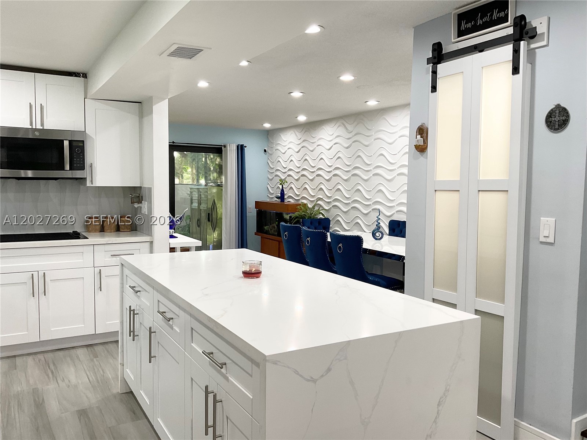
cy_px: 220
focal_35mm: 29
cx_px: 294
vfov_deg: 48.2
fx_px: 492
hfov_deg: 61.7
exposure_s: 1/60
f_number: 1.8
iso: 40
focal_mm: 3
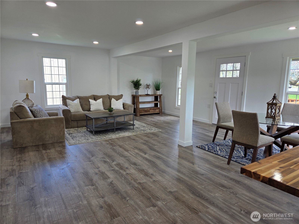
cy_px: 112
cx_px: 150
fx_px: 199
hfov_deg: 73.9
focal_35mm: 23
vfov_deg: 58.9
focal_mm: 5.4
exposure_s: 1/120
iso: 64
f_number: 1.8
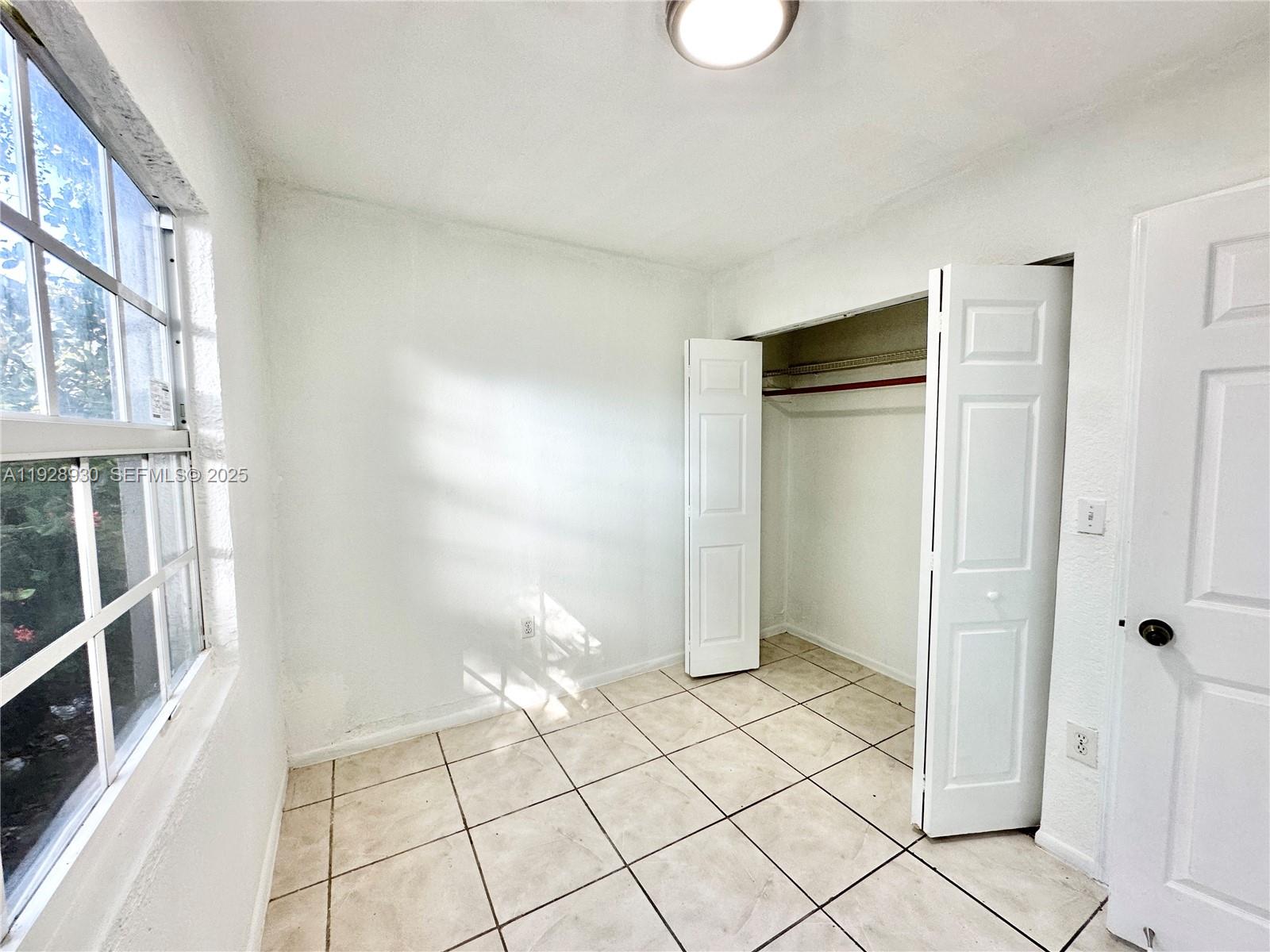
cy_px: 476
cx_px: 635
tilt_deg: -4.6
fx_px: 514
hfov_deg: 102.1
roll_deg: +0.4
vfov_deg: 85.7
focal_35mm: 14
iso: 100
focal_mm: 2.22
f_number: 2.2
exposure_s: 1/120
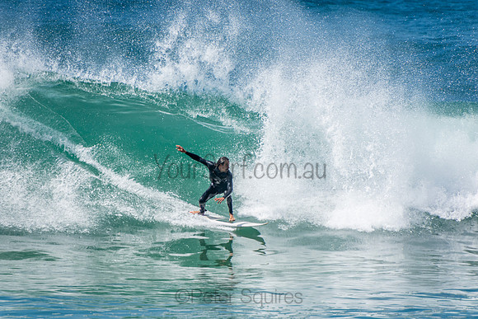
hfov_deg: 3.4
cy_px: 160
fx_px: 7968
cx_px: 239
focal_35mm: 600
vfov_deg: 2.3
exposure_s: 1/2000
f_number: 5.6
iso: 360
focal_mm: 400
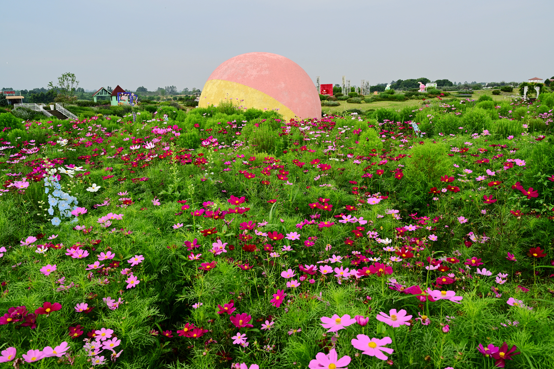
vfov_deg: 43.0
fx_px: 469
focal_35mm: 30
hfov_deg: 61.1
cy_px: 184
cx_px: 277
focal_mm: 30.5
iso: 160
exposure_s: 1/100
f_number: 11
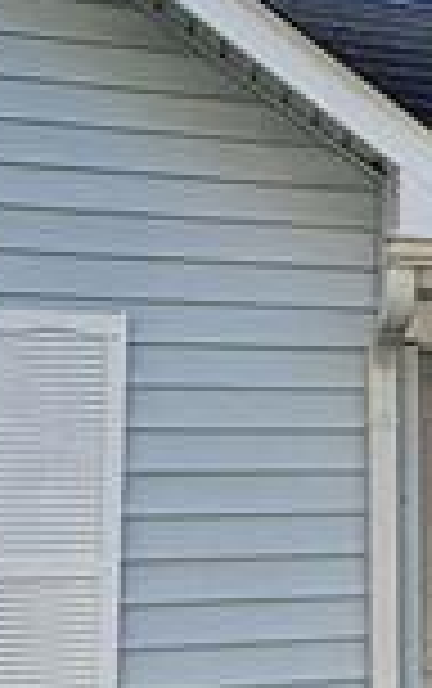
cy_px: 382
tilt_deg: +6.9
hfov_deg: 9.6
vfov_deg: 21.0
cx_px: 1372
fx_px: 1860
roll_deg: +3.1
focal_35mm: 99
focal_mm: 2.22
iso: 50
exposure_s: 1/336
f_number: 2.2
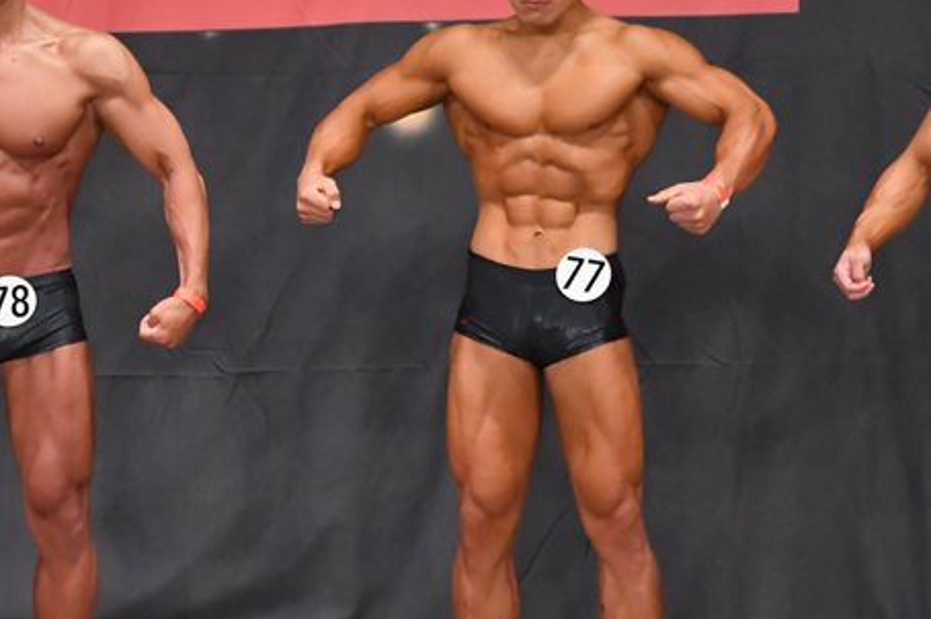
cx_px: 138
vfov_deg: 3.6
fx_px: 9923
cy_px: 314
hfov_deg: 5.4
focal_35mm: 384
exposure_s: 1/400
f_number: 5.6
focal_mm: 150
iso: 6400
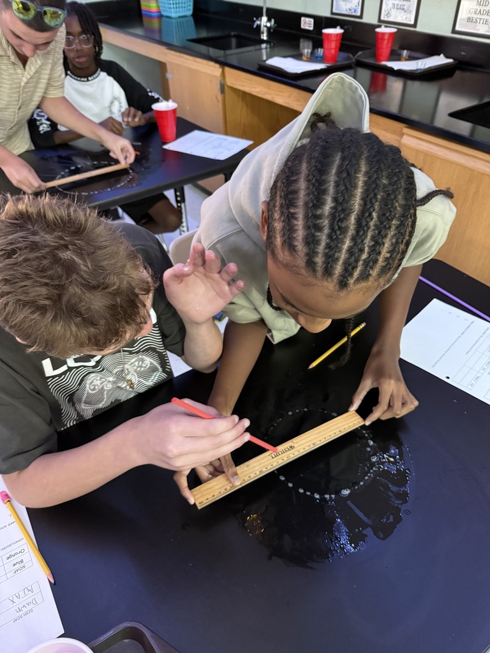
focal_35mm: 24
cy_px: 326
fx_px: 453
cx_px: 245
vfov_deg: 71.6
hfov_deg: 56.8
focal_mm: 6.76
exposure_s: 1/44
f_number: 1.78
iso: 800
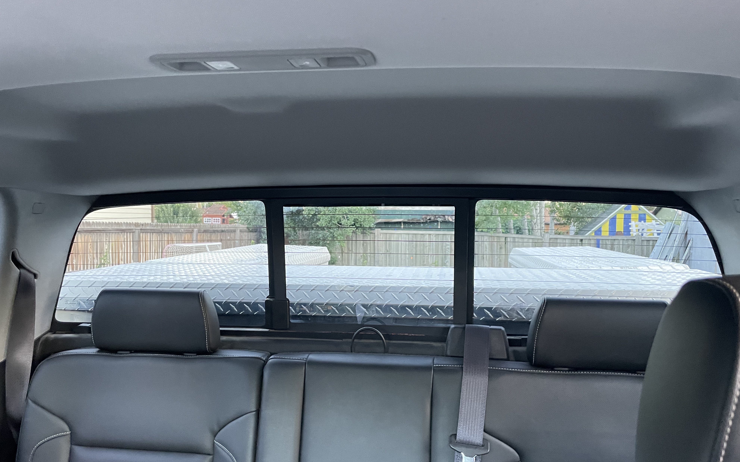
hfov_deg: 66.5
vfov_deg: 44.5
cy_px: 258
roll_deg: -1.1
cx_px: 370
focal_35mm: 28
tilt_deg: -2.8
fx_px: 565
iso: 500
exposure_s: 1/51
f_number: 1.6
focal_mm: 4.2
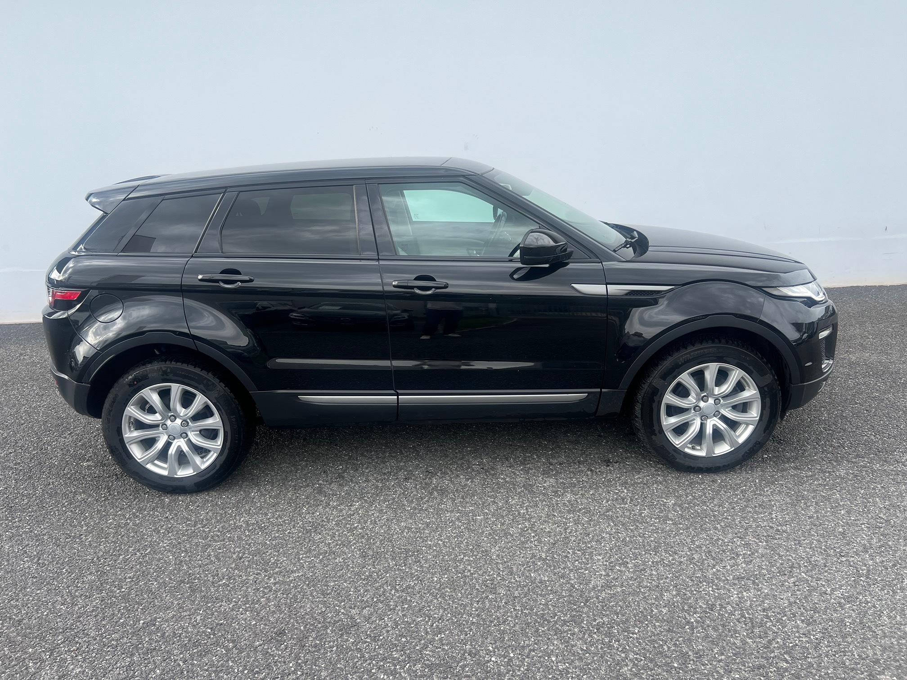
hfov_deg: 67.3
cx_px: 454
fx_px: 681
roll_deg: +2.0
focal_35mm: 26
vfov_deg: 53.1
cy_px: 340
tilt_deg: -15.1
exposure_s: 1/894
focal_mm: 5.7
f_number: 1.5
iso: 50
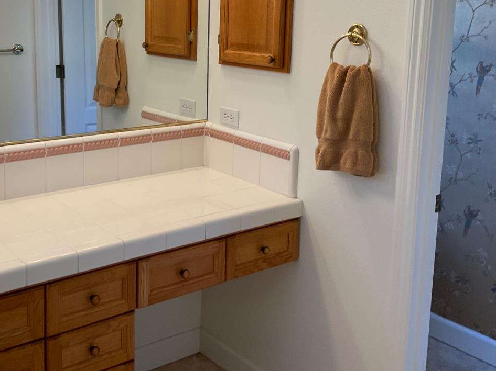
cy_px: 87
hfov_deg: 40.7
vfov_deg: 30.9
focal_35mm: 46
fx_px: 659
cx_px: 165
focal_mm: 3
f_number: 1.8
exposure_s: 1/60
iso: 40
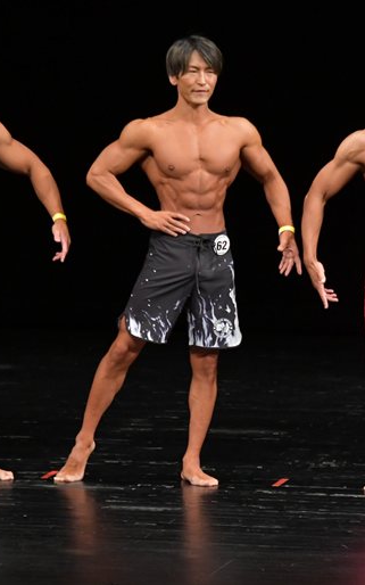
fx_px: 6243
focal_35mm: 392
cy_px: 292
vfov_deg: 5.4
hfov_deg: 3.3
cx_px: 152
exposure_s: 1/400
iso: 3200
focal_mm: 170
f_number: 5.6
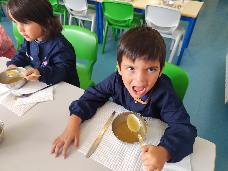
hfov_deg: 73.9
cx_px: 114
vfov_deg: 58.9
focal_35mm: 23
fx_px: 151
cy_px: 86
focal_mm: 6.14
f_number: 1.65
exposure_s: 1/100
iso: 640
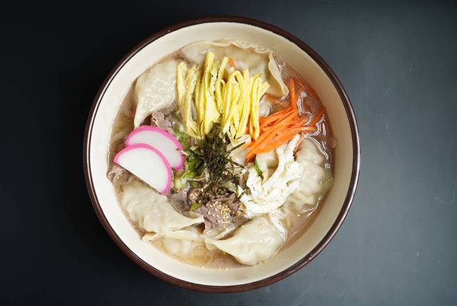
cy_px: 153
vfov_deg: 33.5
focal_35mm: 40
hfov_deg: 48.4
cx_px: 228
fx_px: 508
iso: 100
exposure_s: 1/125
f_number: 8
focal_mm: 40
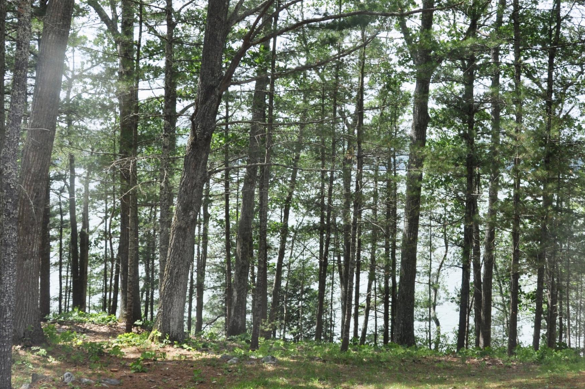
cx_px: 362
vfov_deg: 28.9
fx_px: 746
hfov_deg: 42.5
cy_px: 121
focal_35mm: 46
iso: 200
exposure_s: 1/100
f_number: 10
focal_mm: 18
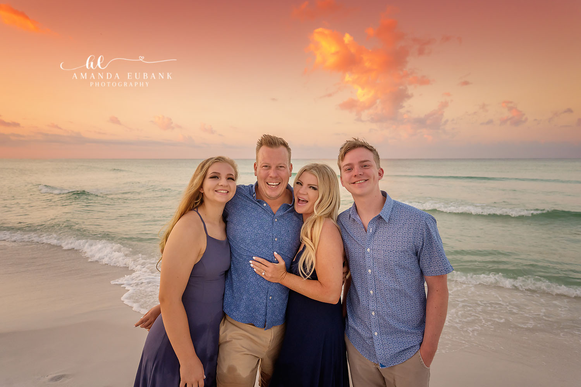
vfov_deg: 63.2
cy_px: 194
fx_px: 315
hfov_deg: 85.4
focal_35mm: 20
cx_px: 290
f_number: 4
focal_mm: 19.5
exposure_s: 1/1000
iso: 1000
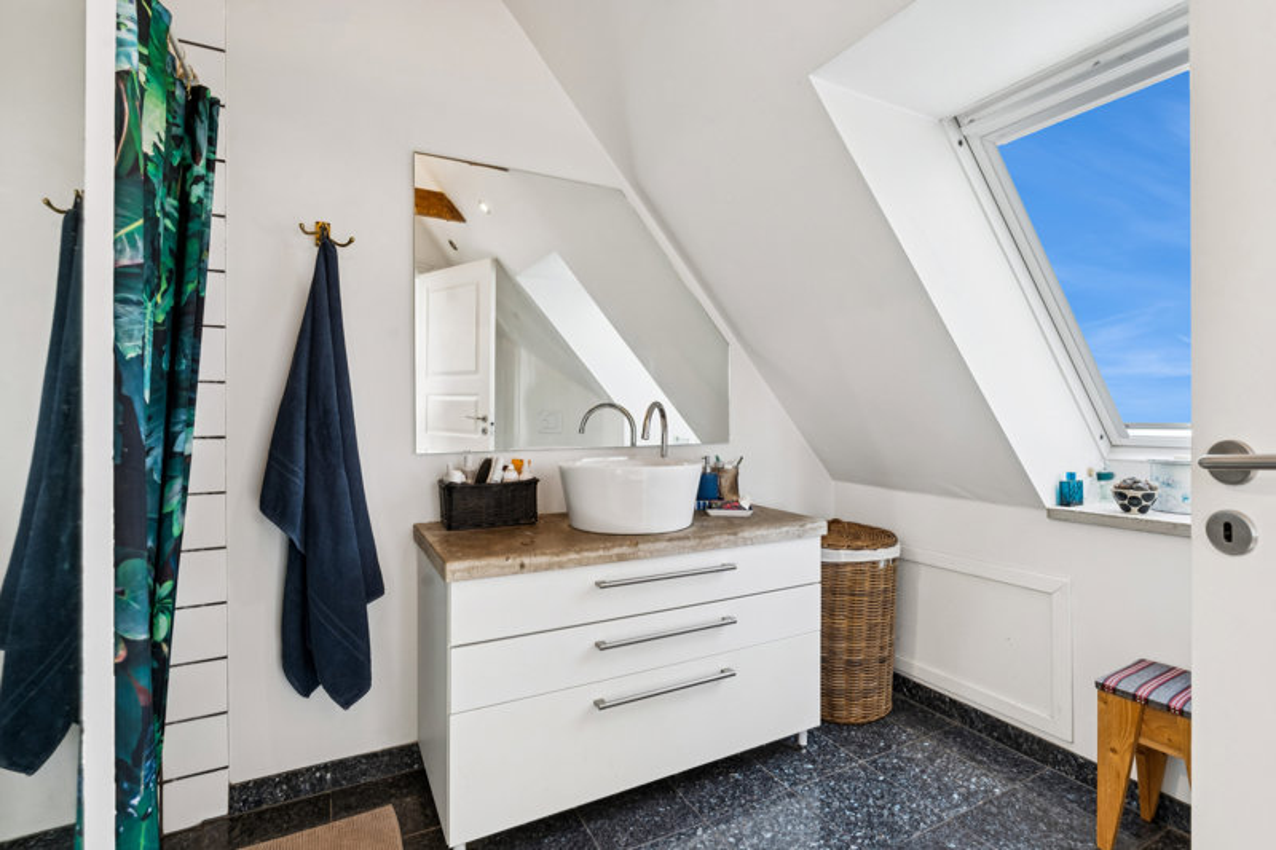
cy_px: 425
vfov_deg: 70.4
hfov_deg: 93.3
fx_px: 602
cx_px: 638
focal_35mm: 17
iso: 200
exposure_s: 1/15
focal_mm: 17
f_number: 8
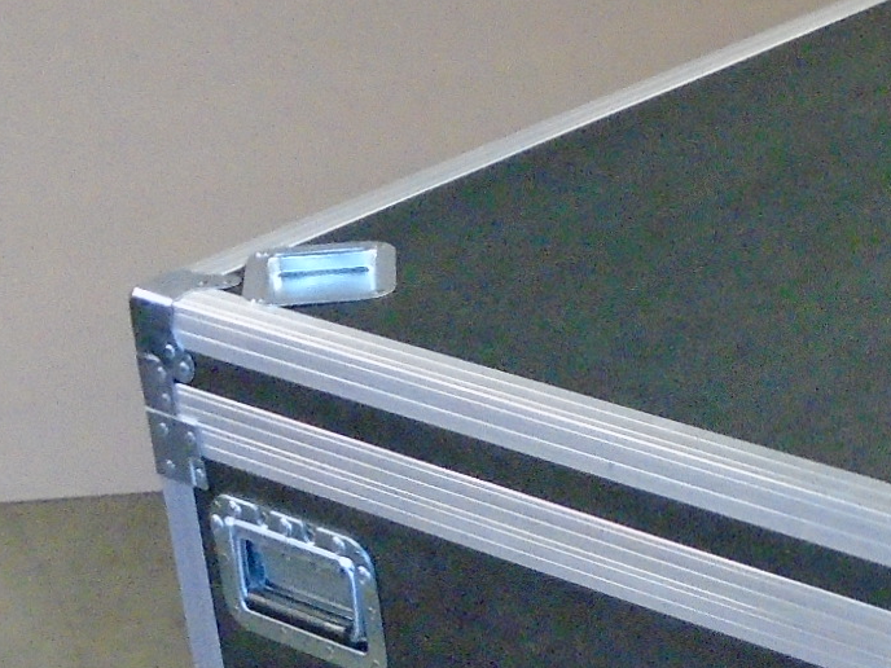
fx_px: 2522
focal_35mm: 98
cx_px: 960
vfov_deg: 15.0
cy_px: 531
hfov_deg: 19.3
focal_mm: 4.6
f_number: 3.2
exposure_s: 1/25
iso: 800
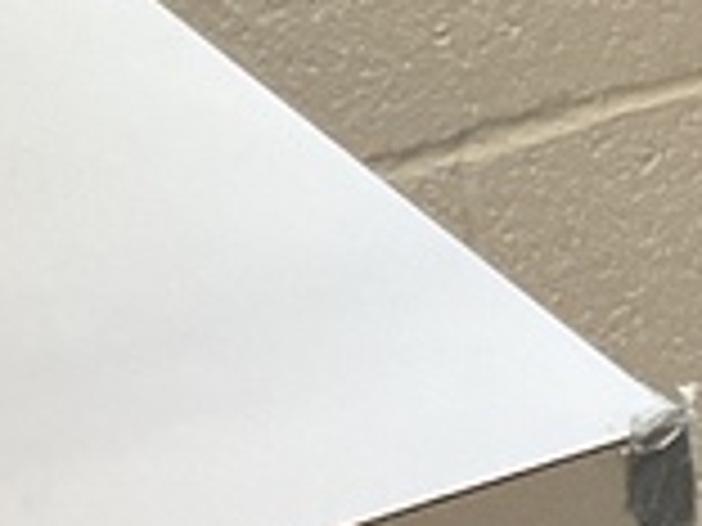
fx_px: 3853
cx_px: 1822
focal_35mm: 190
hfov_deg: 9.1
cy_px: 1200
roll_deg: -8.0
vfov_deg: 7.4
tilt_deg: -41.7
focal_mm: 3
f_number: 1.8
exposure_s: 1/60
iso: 250
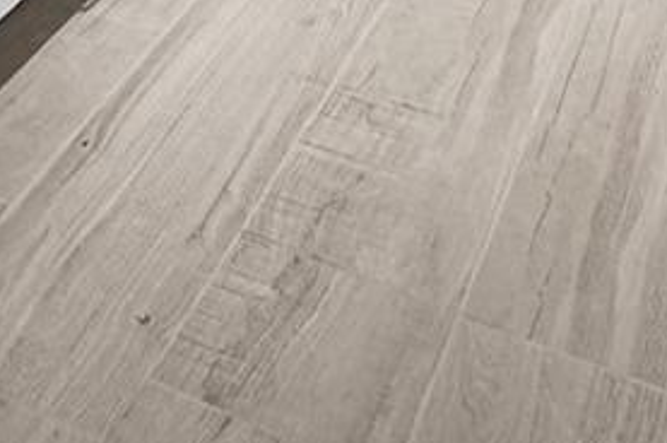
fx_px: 1499
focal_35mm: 81
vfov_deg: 12.0
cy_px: -742
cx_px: -164
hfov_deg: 22.8
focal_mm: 14
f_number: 4
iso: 100
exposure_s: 1/20
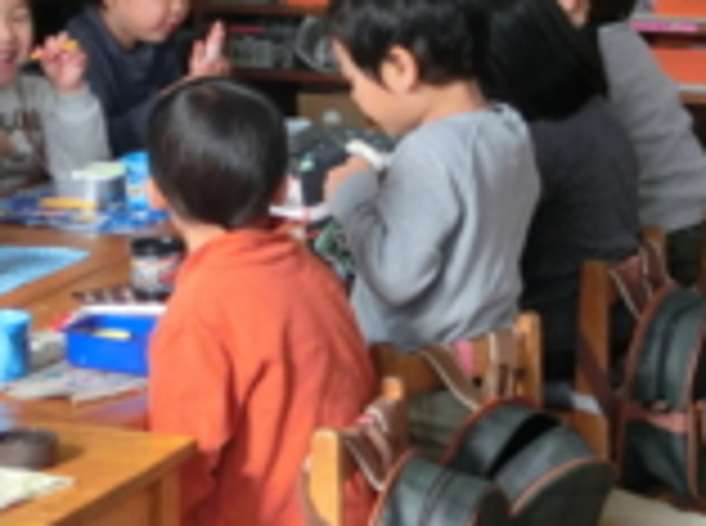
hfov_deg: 12.3
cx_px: 193
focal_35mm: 161
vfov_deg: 9.2
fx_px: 3276
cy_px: 85
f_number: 4.6
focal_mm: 11.17
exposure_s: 1/125
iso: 200
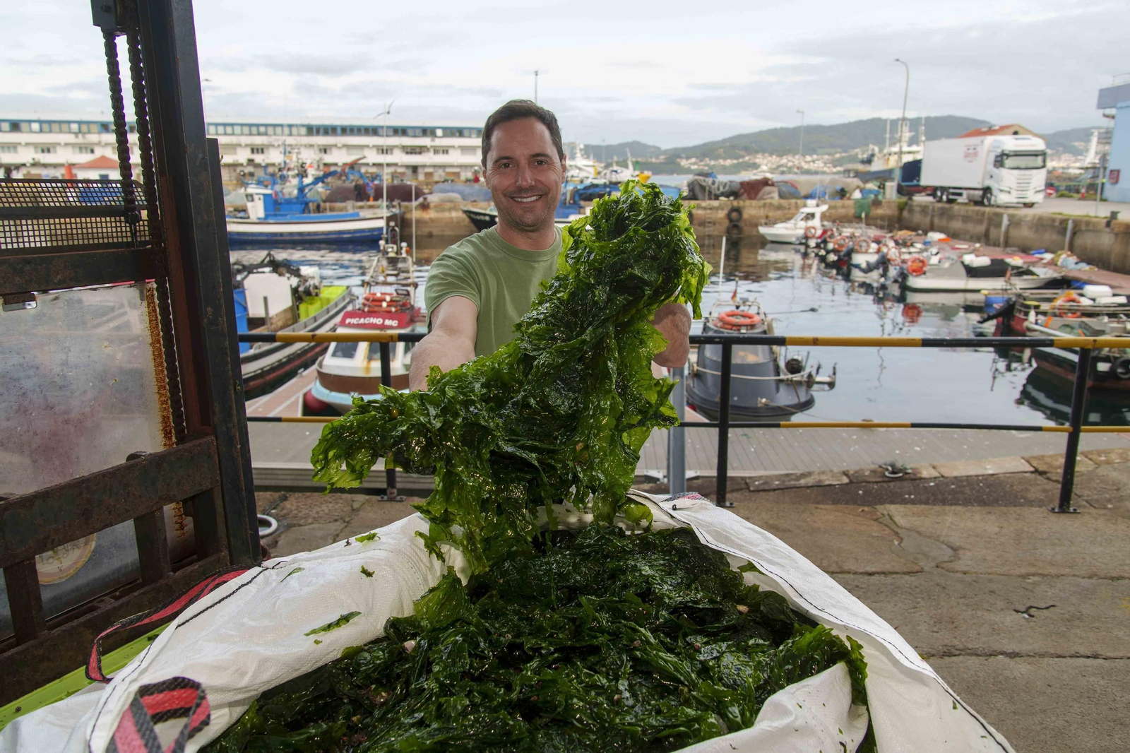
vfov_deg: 50.4
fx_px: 800
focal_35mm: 26
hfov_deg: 70.4
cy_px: 376
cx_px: 565
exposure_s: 1/320
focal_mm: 17
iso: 125
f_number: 3.2
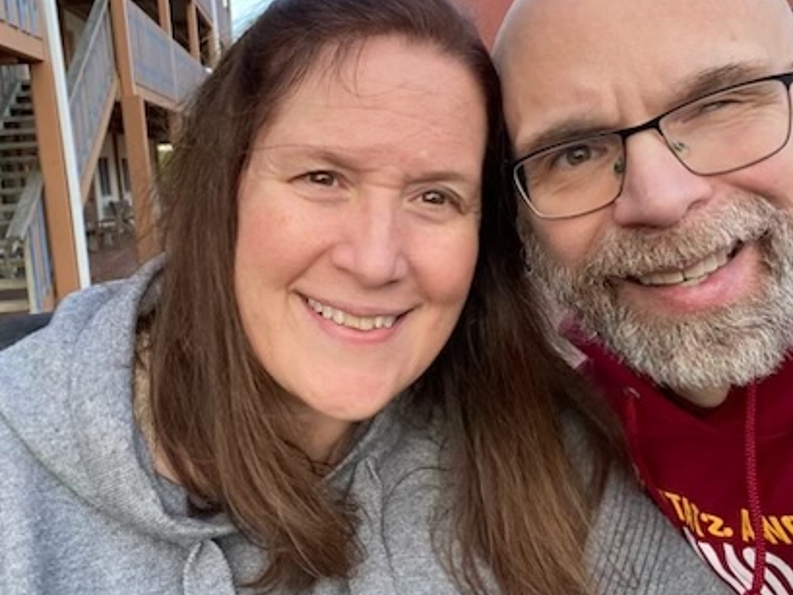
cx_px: 337
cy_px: 298
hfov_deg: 51.2
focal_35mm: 36
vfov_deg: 39.7
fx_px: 825
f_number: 2.2
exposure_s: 1/122
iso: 50
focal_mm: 2.71
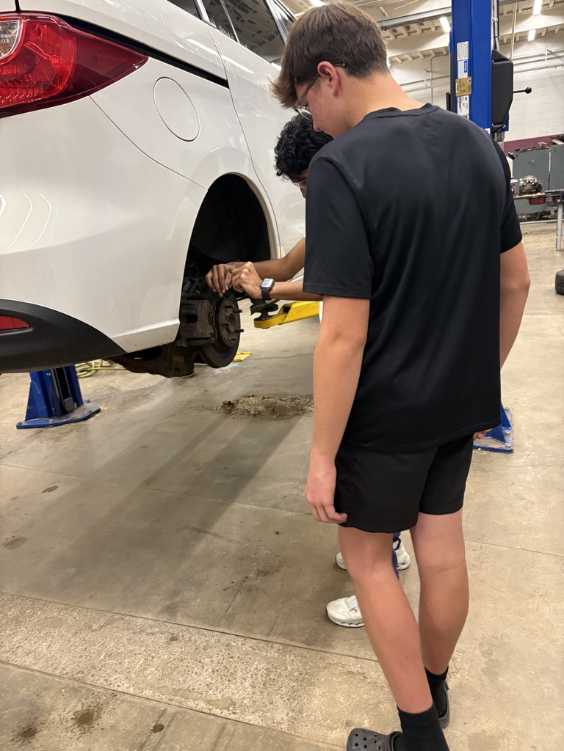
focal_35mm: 26
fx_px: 565
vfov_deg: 67.3
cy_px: 376
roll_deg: +6.8
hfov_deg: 53.1
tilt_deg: -15.4
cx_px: 282
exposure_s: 1/53
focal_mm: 5.96
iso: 320
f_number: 1.6
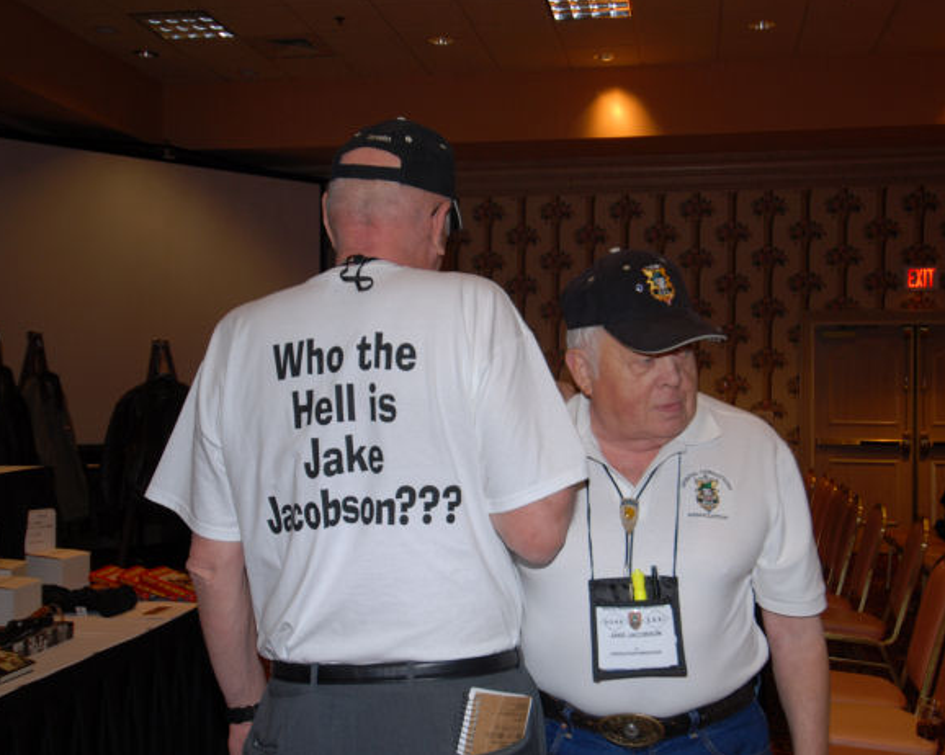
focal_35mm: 41
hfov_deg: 44.7
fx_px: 1146
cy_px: 377
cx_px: 525
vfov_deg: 36.5
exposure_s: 1/60
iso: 200
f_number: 5
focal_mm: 24
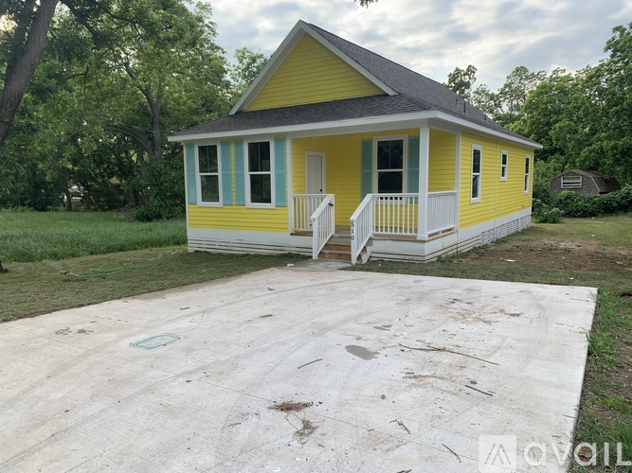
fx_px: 475
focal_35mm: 26
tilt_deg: -6.2
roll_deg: -0.1
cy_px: 236
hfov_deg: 67.3
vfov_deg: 53.0
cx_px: 316
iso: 25
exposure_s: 1/344
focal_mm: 4.25
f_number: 1.8
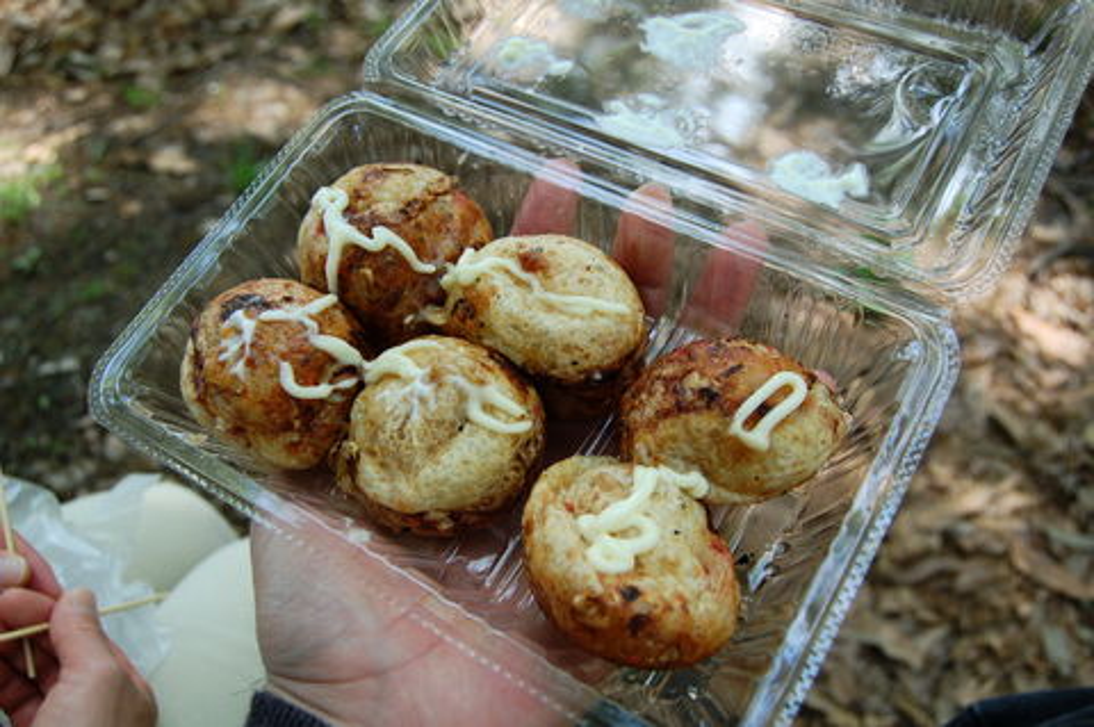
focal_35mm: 33
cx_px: 547
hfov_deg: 57.3
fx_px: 1002
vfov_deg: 39.9
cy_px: 364
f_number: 5.6
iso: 220
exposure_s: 1/125
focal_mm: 22
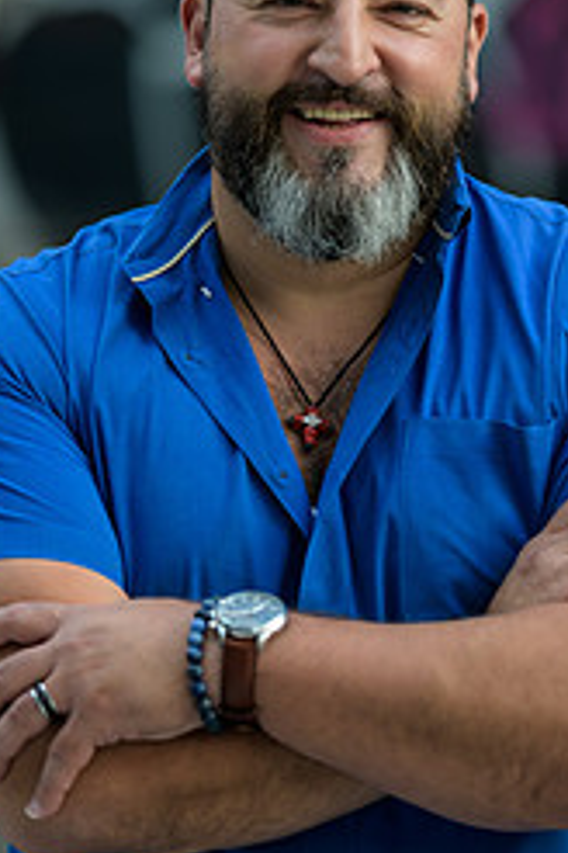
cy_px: 201
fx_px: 5845
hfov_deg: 5.6
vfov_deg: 8.3
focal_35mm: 247
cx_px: 384
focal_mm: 135
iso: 200
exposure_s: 1/250
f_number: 2
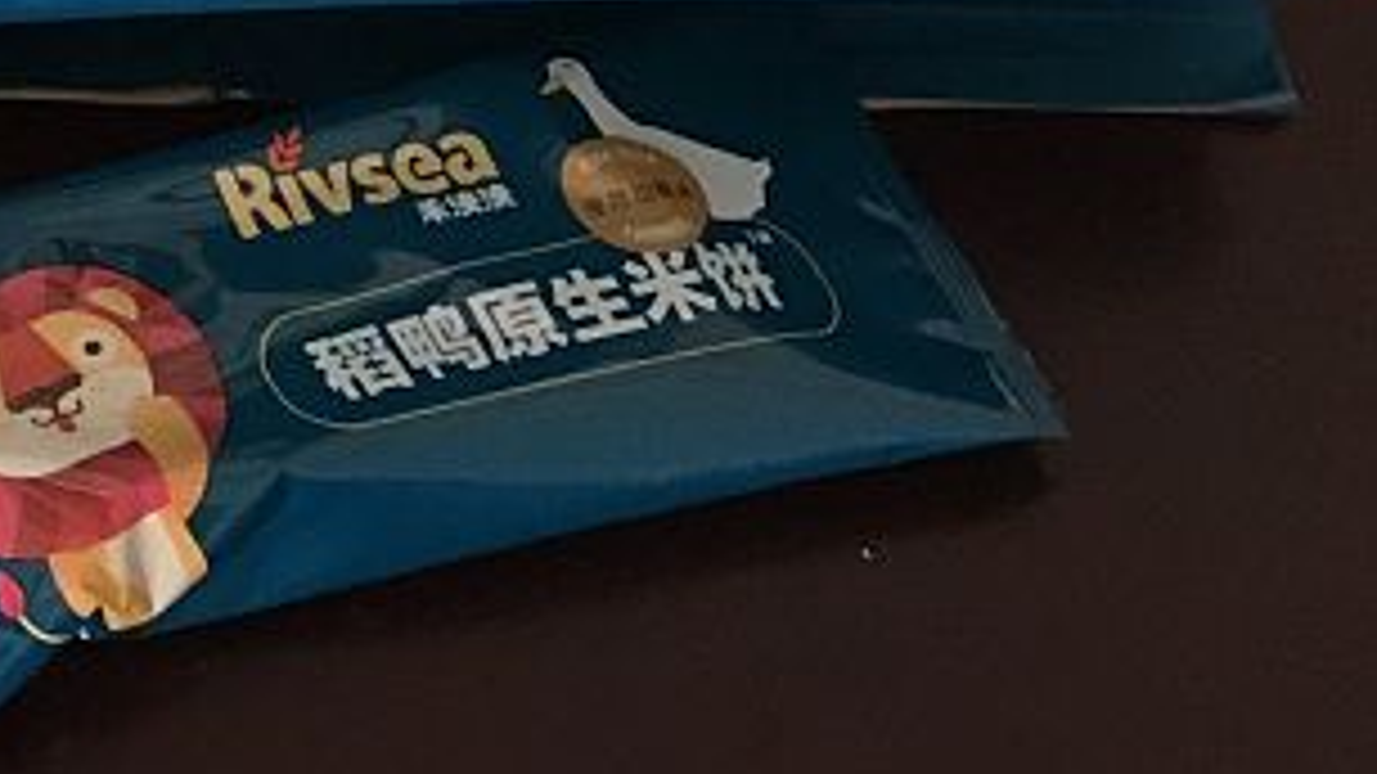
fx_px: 4527
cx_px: -657
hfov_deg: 15.9
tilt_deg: -41.6
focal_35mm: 124
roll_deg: -1.7
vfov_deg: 8.7
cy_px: -1188
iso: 125
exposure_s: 1/33
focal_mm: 4.15
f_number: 2.2
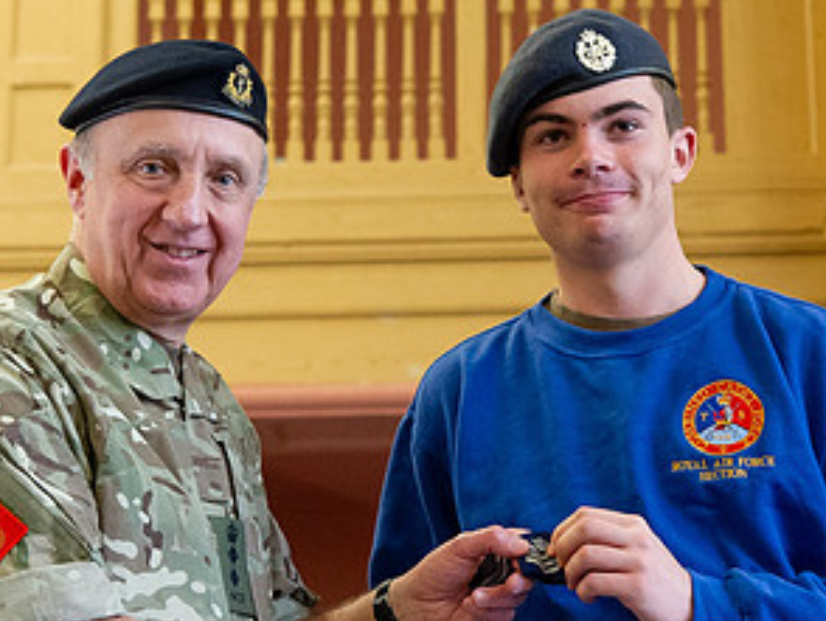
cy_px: 367
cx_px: 513
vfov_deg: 12.7
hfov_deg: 16.8
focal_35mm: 117
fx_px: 2794
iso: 5000
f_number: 4.5
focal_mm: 50
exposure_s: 1/160
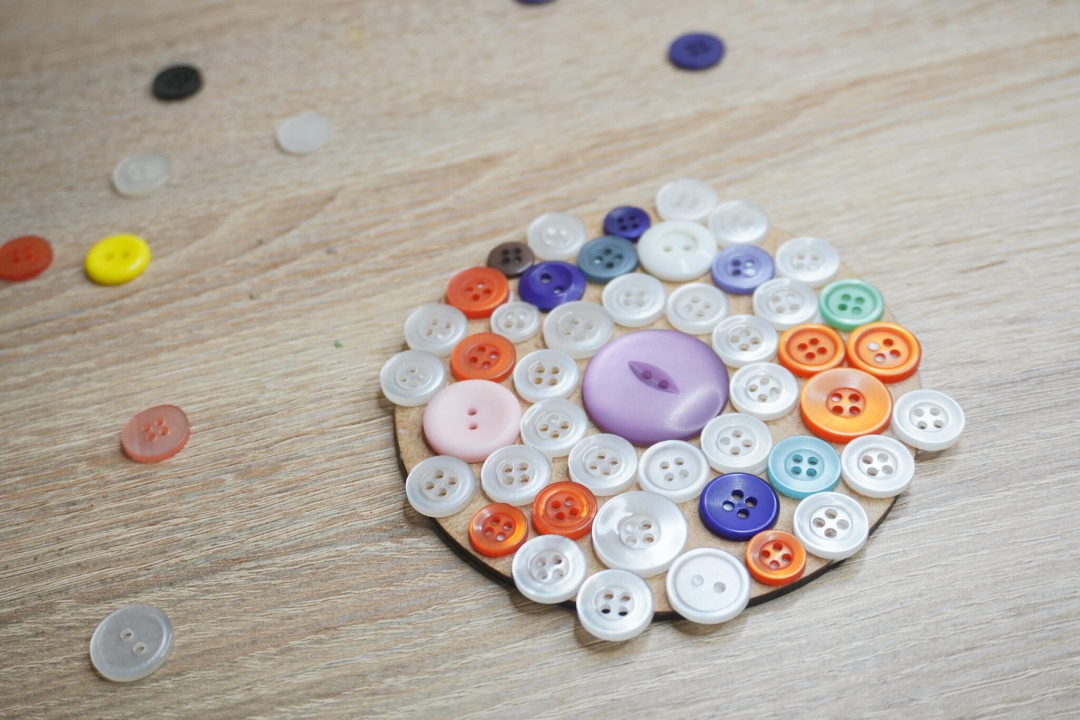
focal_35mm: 42
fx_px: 1260
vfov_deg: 31.9
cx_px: 540
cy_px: 360
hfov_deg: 46.4
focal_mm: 28
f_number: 4.5
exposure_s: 1/160
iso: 640
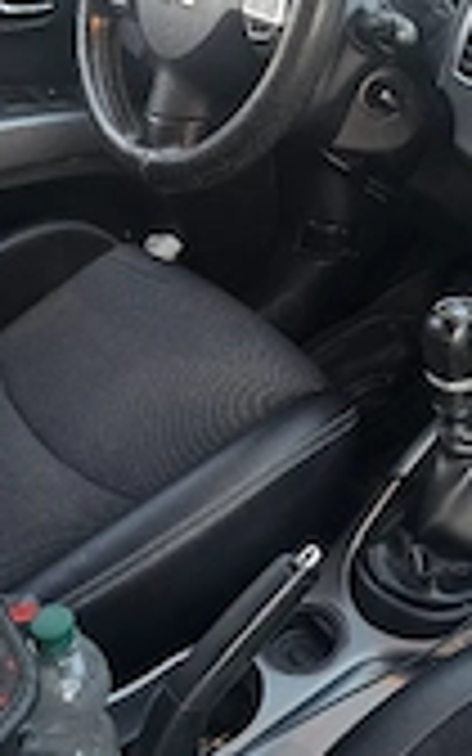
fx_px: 1194
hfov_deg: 22.4
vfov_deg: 33.5
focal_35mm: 58
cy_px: 99
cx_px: 252
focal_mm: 6.3
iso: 320
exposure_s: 1/101
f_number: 1.7
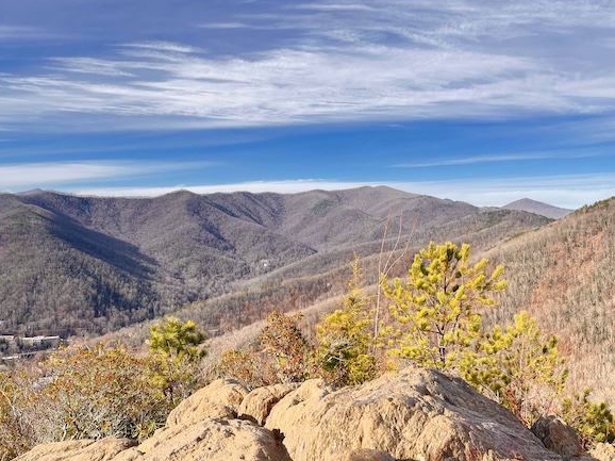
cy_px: 234
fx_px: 479
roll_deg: -1.8
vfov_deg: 51.3
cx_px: 315
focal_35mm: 27
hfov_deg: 65.3
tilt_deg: -1.0
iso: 50
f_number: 1.6
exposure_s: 1/696
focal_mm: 5.1
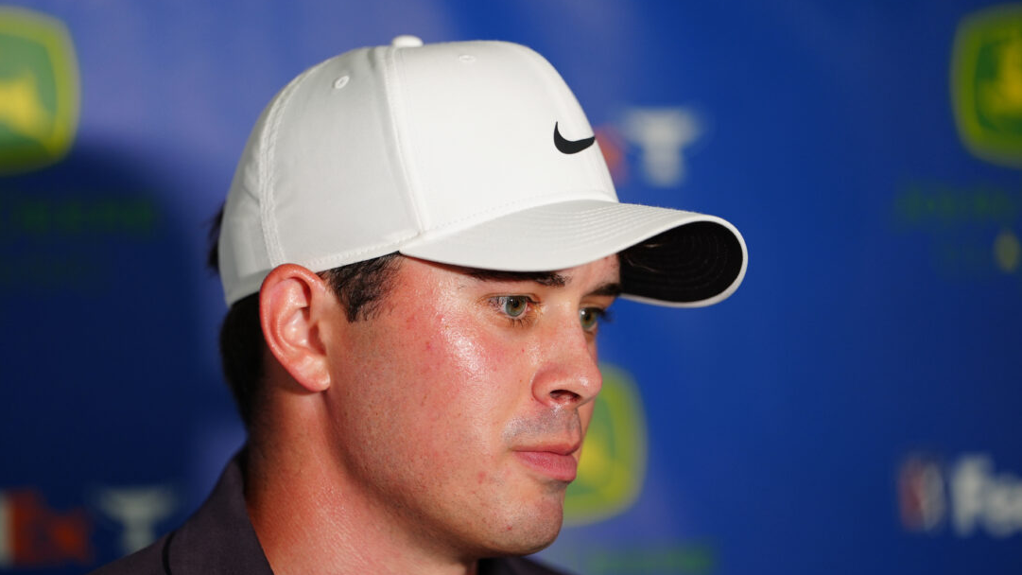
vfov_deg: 7.6
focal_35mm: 159
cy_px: 323
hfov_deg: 13.5
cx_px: 484
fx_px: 4309
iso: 400
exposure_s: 1/500
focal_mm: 144
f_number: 2
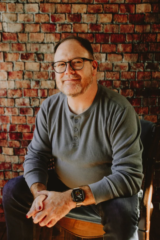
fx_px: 280
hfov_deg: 31.9
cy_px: 120
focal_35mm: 42
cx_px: 80
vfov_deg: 46.4
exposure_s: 1/320
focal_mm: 42
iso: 800
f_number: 5.6
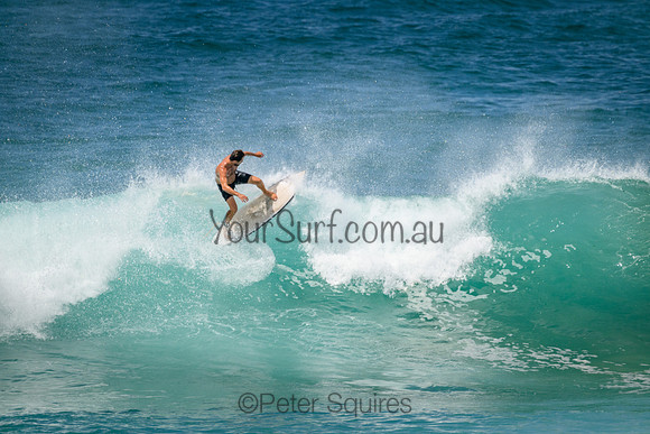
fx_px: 14447
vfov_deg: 1.7
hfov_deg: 2.6
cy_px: 217
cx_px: 325
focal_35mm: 800
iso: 640
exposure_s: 1/2000
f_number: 11
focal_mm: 800
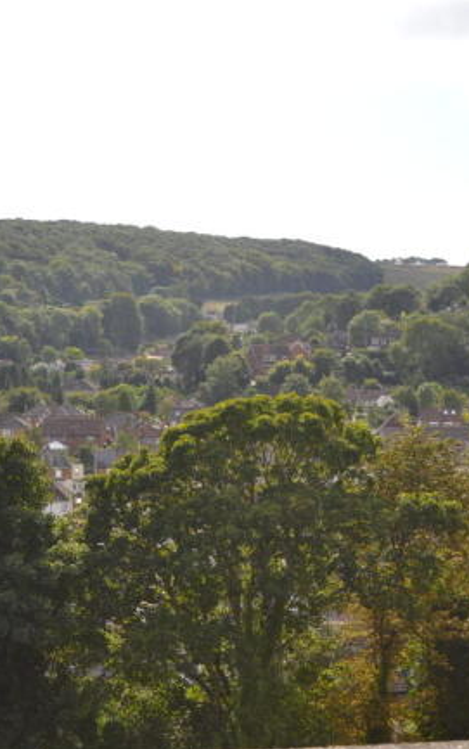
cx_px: 228
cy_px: 376
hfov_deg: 17.6
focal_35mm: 74
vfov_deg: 27.8
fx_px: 1512
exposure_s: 1/200
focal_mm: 32
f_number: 8
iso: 100
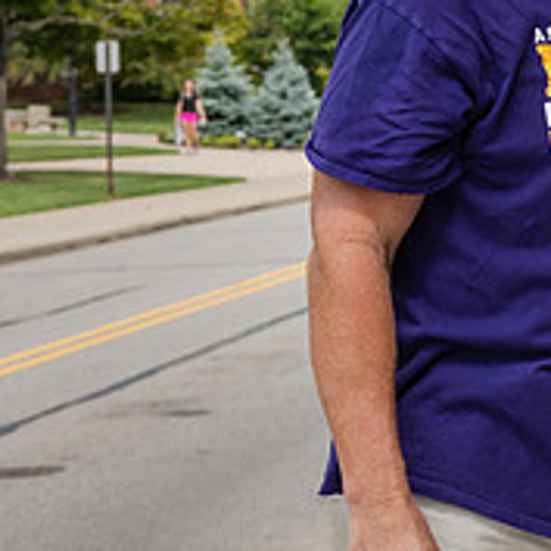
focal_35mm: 153
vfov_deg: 11.4
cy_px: 142
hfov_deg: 10.9
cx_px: 875
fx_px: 2755
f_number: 6.3
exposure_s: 1/400
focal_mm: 55
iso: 200
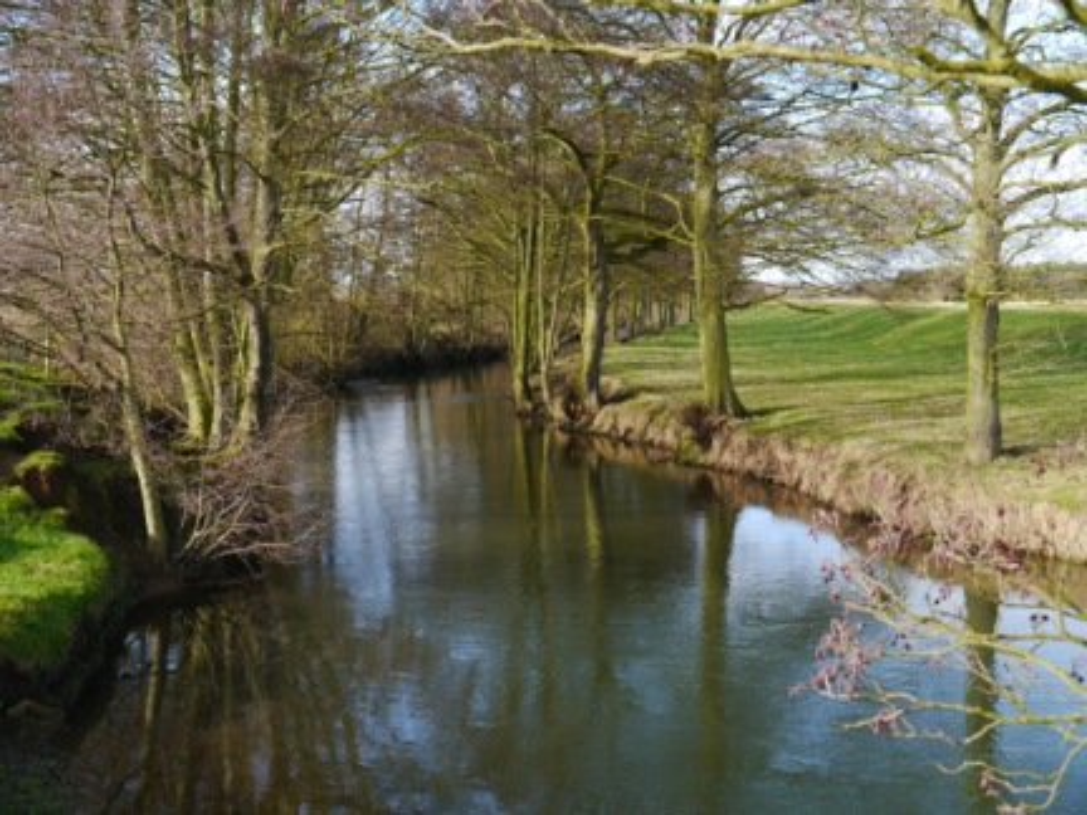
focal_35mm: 46
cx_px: 544
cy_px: 408
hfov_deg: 41.2
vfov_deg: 31.5
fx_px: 1444
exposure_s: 1/160
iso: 160
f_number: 5.6
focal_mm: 23
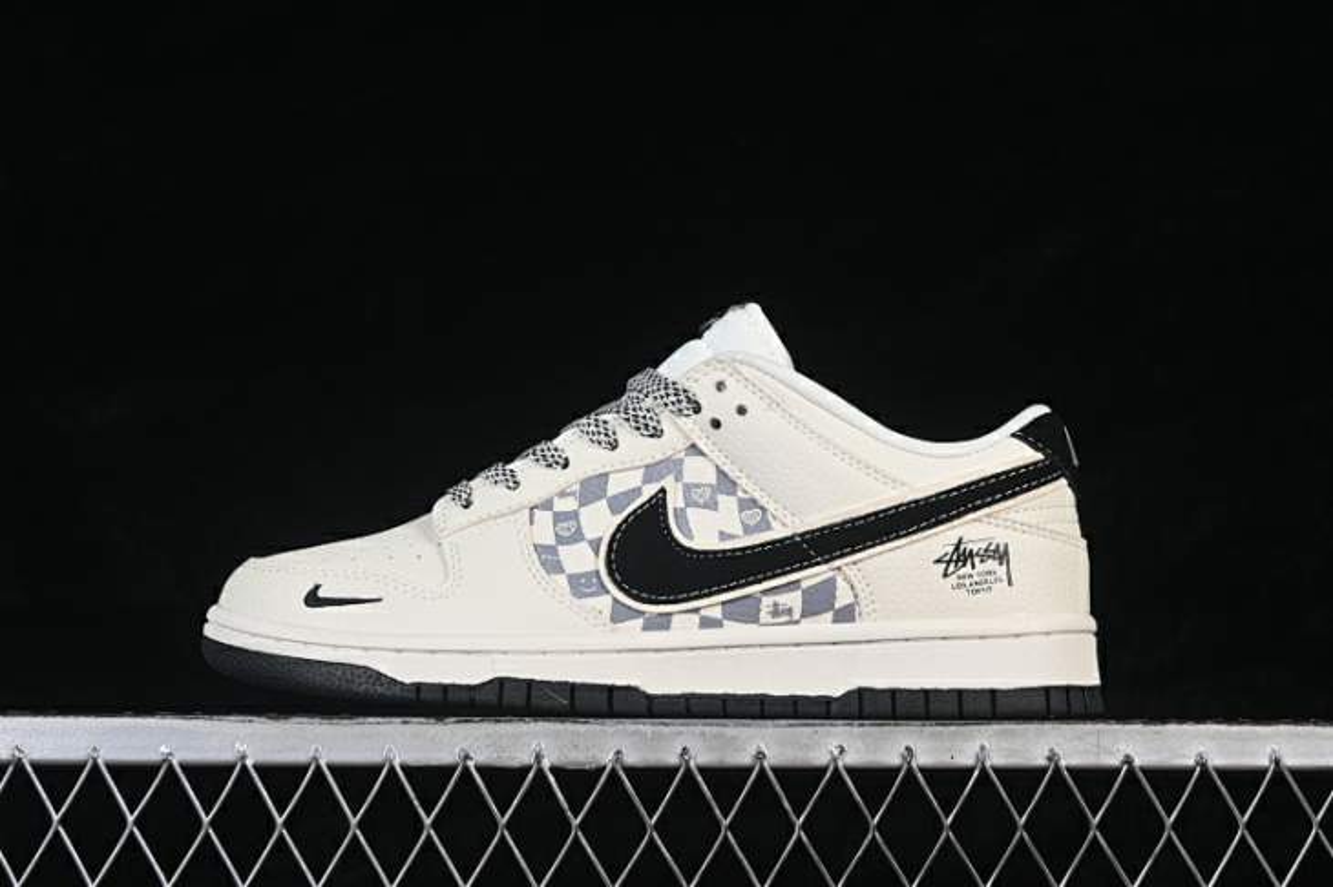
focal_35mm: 75
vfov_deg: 18.2
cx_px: 666
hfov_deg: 27.0
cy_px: 444
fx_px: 2776
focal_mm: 50
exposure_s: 1/80
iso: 160
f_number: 8
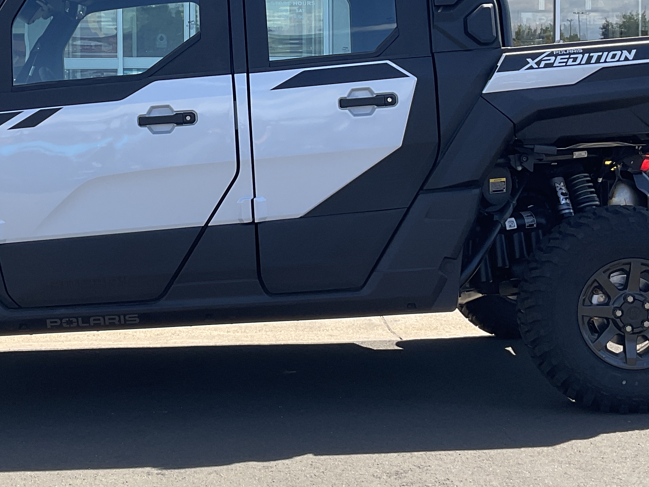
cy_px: 109
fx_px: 1125
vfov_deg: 24.1
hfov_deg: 32.0
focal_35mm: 60
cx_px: 226
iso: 16
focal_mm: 3
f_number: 1.8
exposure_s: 1/574
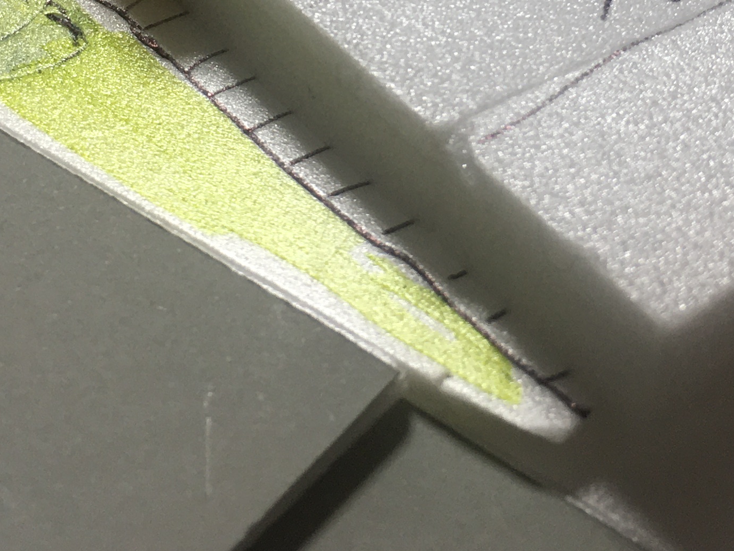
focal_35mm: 85
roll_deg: -2.7
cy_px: -192
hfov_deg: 23.0
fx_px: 1802
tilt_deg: -32.8
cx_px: 468
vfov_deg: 16.3
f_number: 2.2
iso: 32
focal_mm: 4.15
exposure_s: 1/60
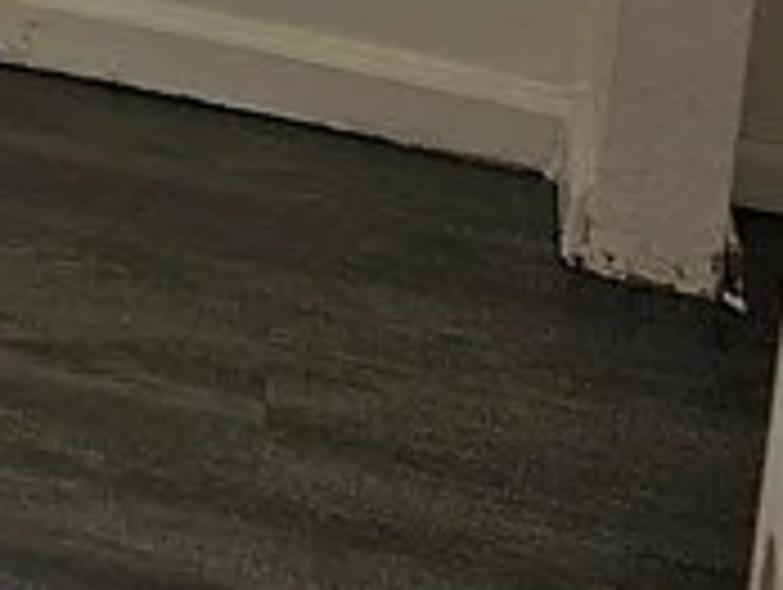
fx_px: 3058
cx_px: -1035
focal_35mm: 135
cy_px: -716
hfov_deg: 12.0
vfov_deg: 9.9
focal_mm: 6.3
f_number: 1.7
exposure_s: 1/60
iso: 16
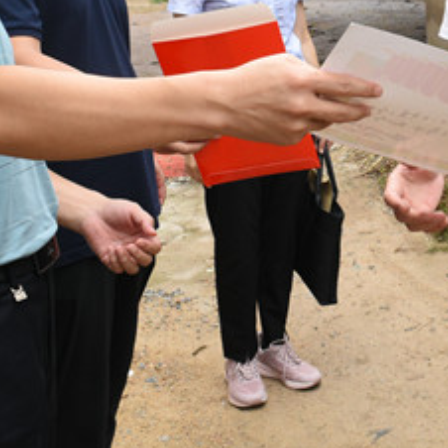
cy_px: 22
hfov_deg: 25.1
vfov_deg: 24.8
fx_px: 981
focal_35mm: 67
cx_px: 385
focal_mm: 18
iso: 800
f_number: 8
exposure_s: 1/250
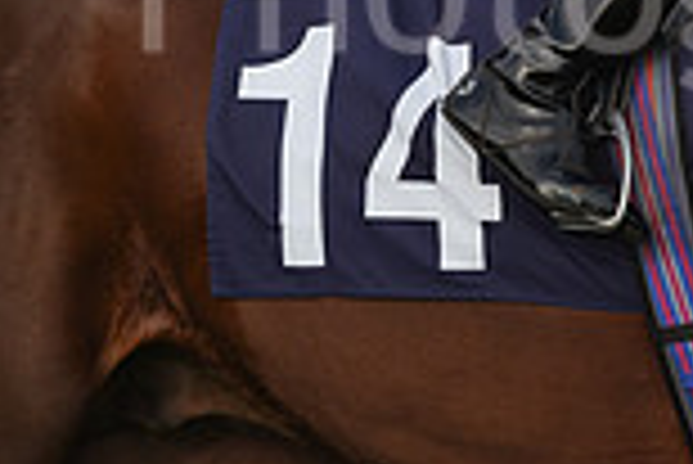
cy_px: -232
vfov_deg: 2.0
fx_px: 13430
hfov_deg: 3.0
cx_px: 724
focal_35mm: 697
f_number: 5.6
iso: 640
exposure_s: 1/2500
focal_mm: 185
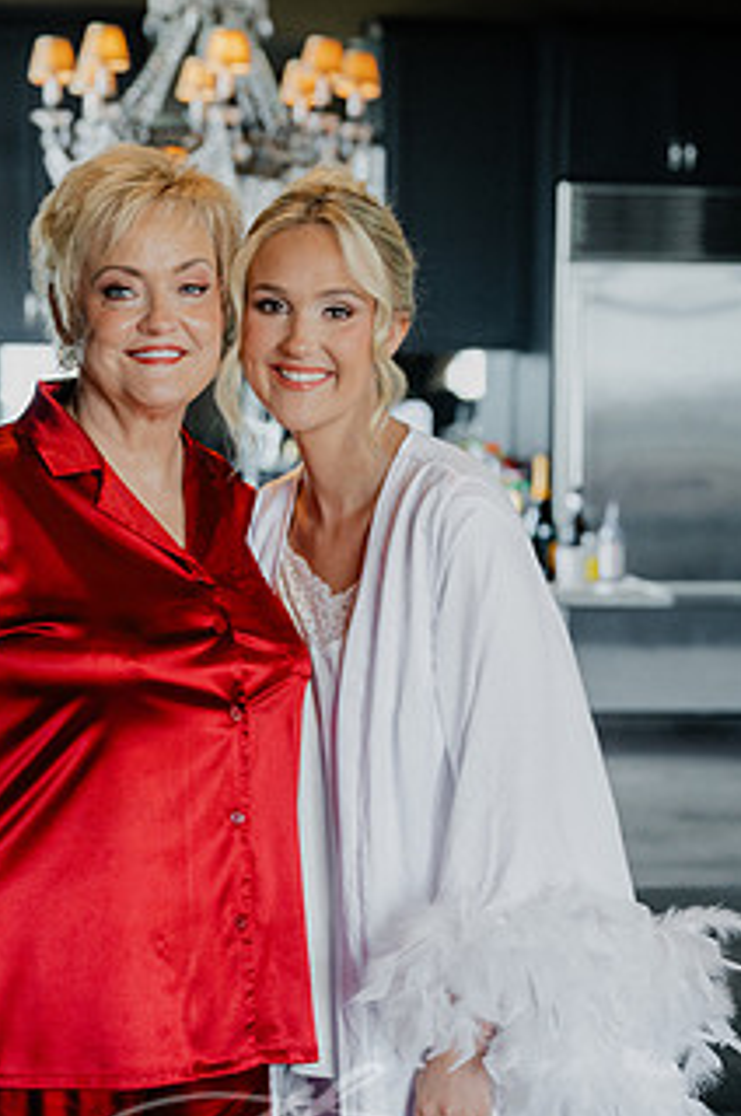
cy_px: 521
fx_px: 2754
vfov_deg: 22.9
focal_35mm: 89
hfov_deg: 15.3
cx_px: 280
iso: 1100
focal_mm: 63
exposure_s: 1/250
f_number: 3.5
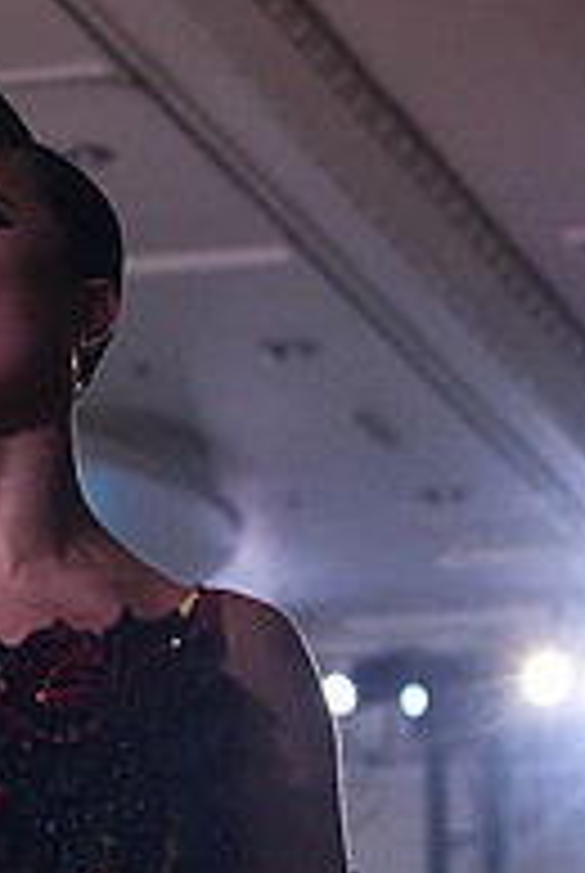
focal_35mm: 209
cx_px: -173
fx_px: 5076
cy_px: 1184
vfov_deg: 9.6
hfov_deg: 6.5
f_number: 5
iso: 10000
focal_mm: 70
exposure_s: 1/400
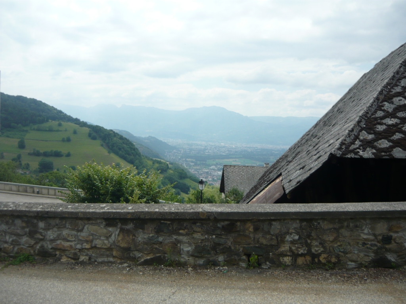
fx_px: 387
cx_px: 203
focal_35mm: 33
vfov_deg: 42.9
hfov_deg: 55.4
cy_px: 152
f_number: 8
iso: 100
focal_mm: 5.5
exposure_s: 1/200
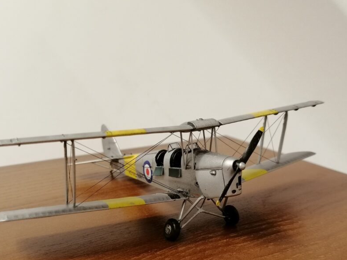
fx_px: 431
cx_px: 179
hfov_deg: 43.9
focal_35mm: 43
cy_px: 162
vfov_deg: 33.4
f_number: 1.8
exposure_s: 1/33.3
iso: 250
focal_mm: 3.95
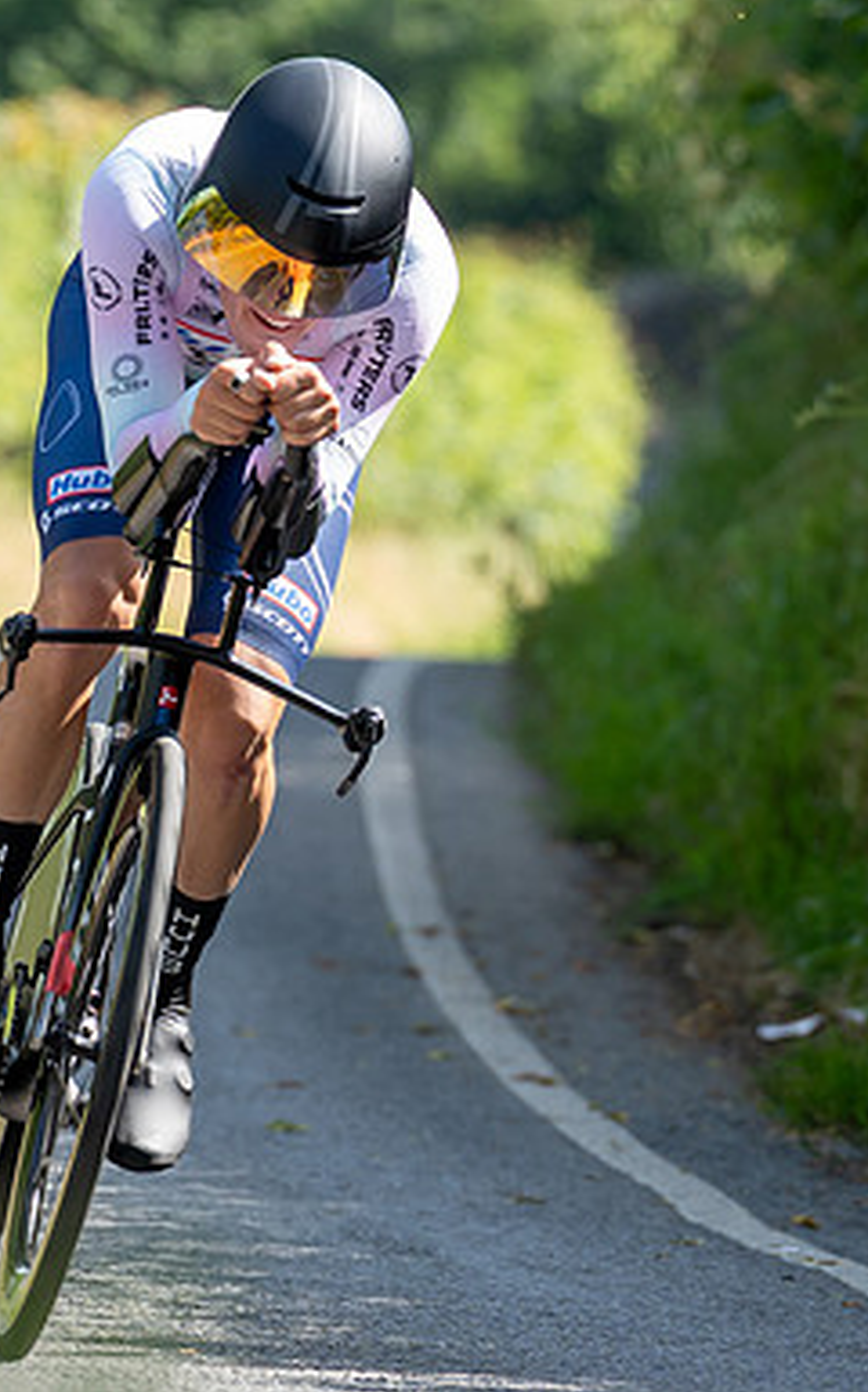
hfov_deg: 2.0
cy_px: 824
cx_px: 211
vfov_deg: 3.3
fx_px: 24269
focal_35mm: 640
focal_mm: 200
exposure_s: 1/800
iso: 400
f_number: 4
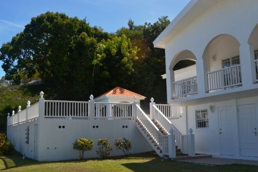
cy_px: 86
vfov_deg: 31.9
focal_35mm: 42
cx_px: 129
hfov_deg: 46.4
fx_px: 301
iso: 100
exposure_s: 1/200
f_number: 10
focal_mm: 28
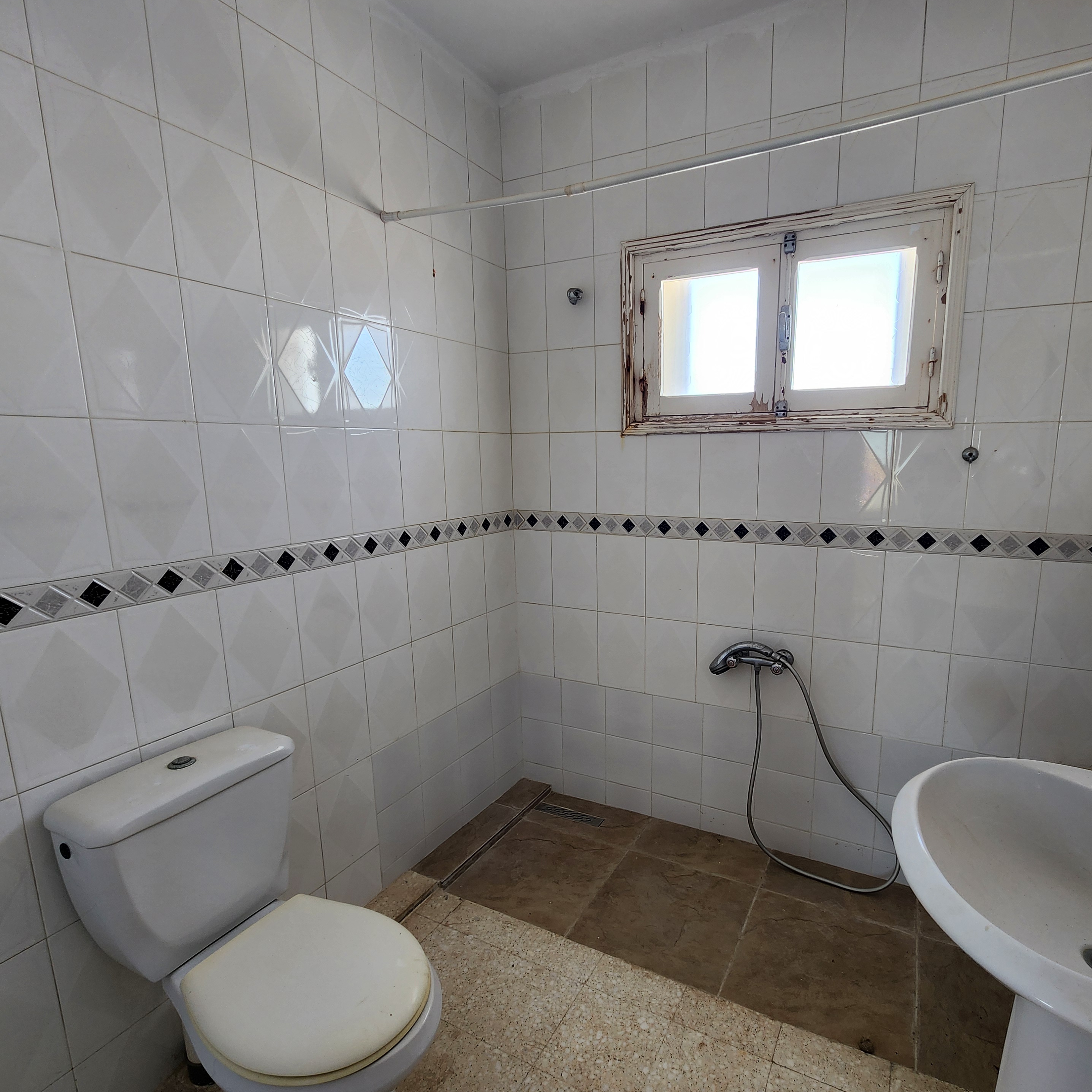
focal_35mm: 16
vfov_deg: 87.4
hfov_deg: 87.1
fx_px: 571
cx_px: 608
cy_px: 565
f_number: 2.2
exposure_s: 1/50
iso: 64
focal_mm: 2.2
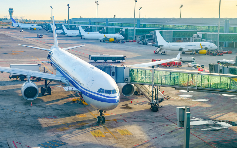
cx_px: 118
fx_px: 375
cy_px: 58
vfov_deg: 22.3
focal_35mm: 58
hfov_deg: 35.1
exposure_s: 1/250
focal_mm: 50
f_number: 5.6
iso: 160
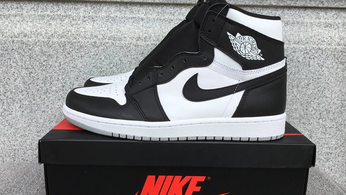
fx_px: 312
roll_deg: -0.9
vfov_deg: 34.6
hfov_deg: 58.0
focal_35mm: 34
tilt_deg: -13.0
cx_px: 173
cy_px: 108
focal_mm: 3.3
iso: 25
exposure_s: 1/426
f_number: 2.4
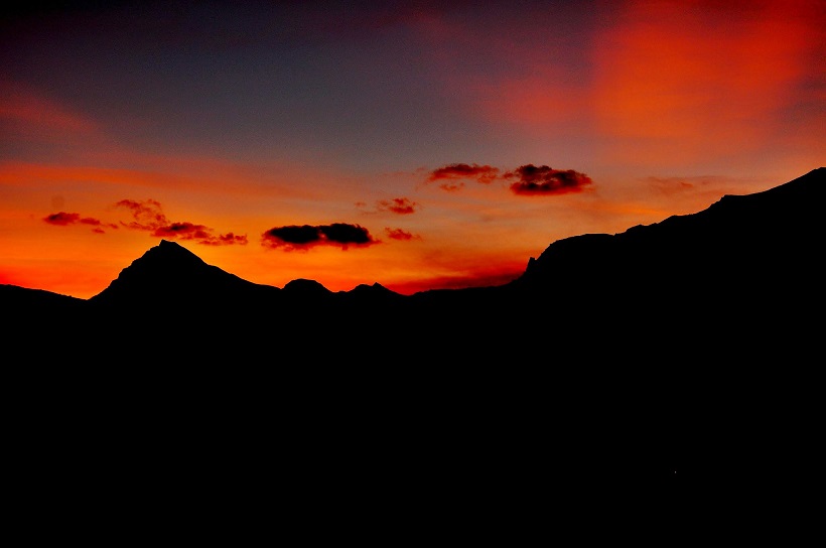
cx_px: 413
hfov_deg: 29.9
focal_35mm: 68
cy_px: 274
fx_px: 1546
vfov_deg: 20.1
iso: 200
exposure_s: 1/50
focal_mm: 45
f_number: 9
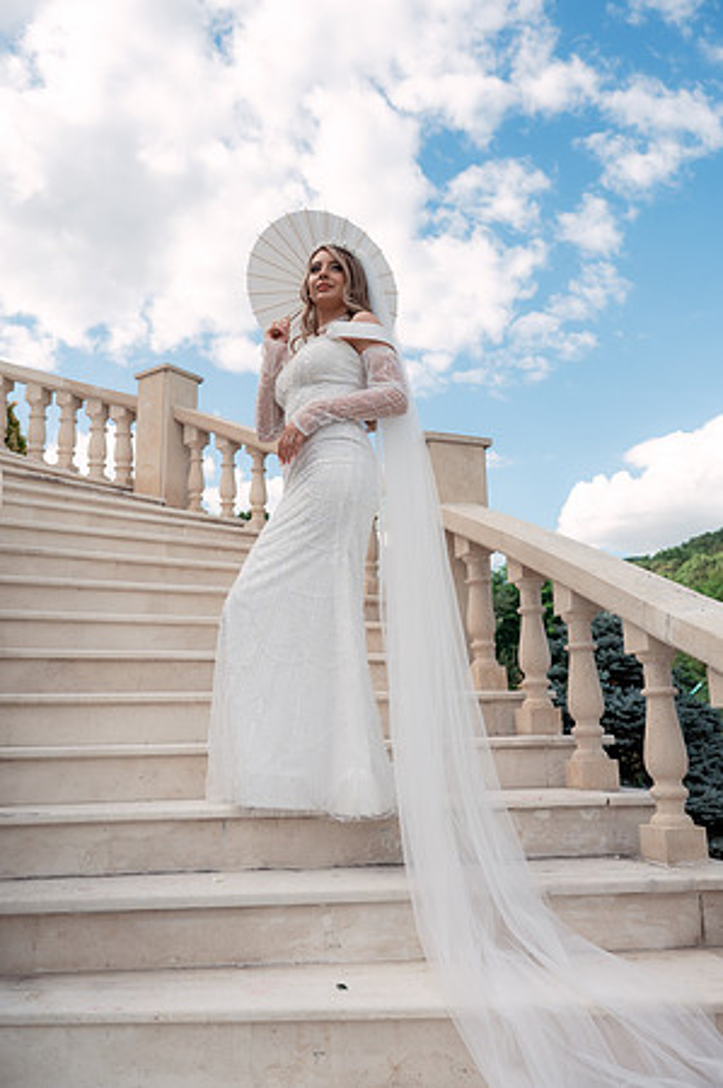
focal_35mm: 28
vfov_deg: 65.5
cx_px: 362
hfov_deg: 46.3
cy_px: 544
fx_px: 845
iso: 160
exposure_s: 1/500
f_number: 4.5
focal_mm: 28
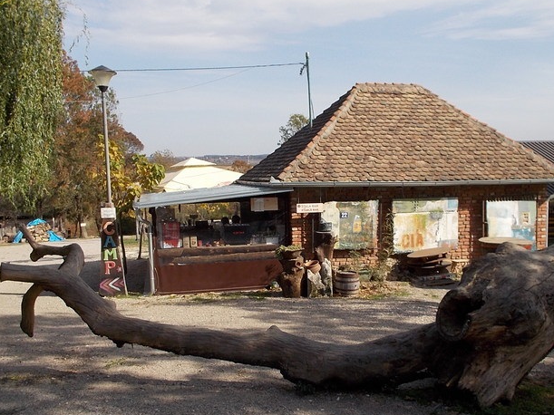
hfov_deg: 48.9
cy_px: 235
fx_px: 608
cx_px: 301
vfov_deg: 37.6
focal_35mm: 38
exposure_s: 1/800
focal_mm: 4.1
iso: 80
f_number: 3.3
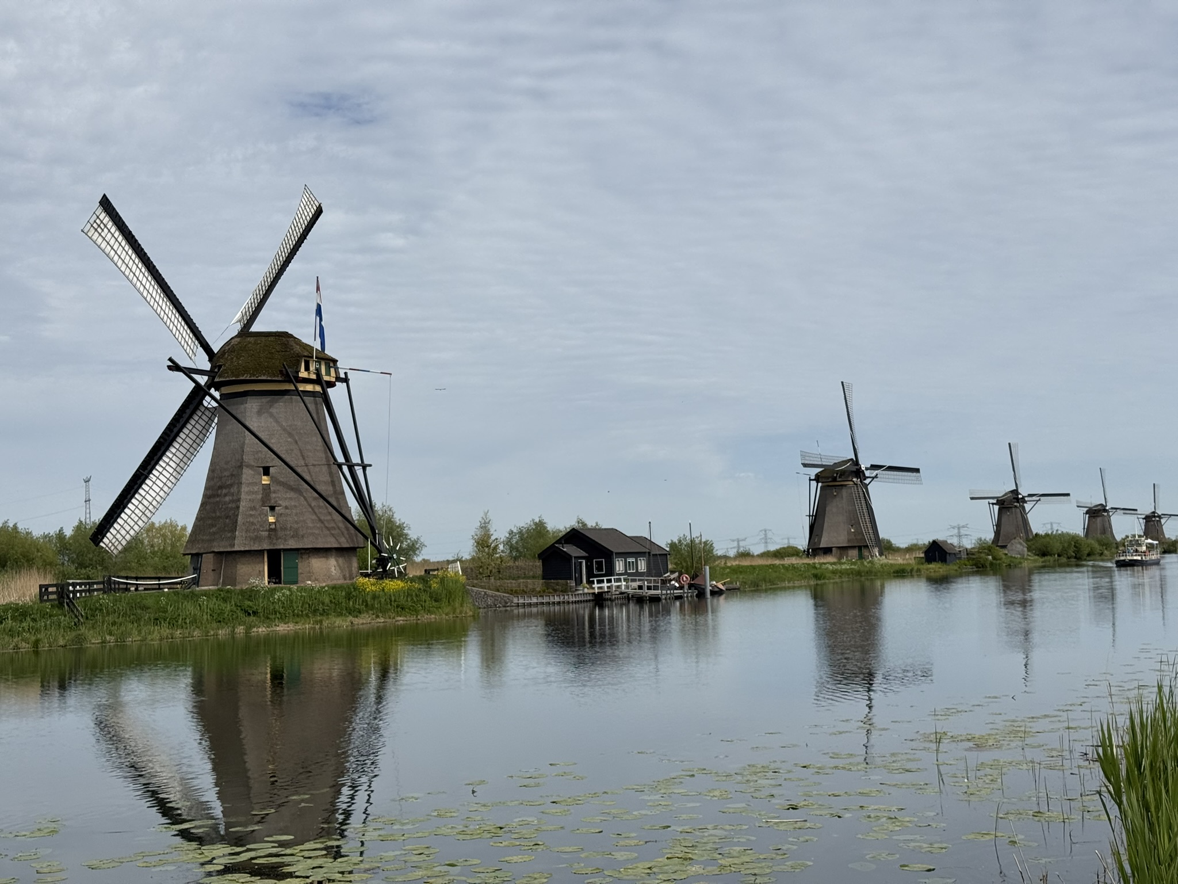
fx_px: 1633
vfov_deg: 30.3
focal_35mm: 48
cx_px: 589
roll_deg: +3.1
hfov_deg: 39.7
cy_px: 442
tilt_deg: +4.5
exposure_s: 1/11364
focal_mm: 6.76
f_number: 1.78
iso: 64
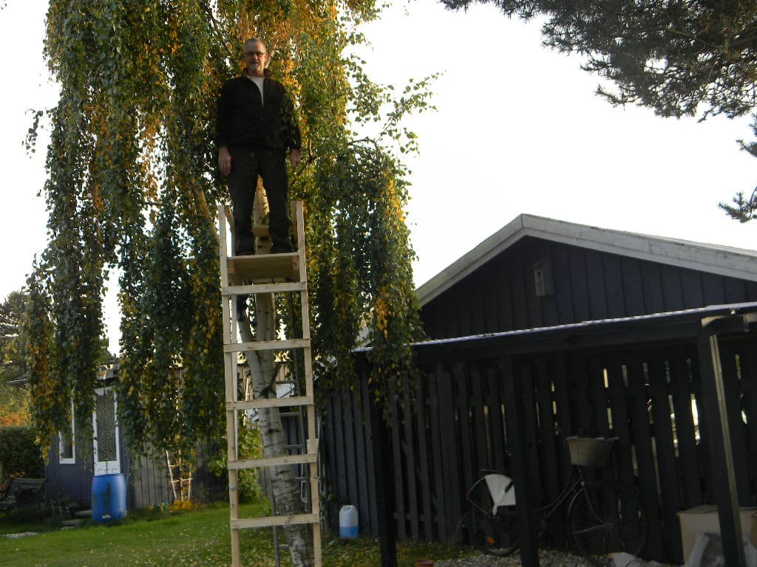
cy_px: 284
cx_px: 378
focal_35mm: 41
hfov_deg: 45.8
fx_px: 897
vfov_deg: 35.1
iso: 80
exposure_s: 1/47
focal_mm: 7.3
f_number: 3.8
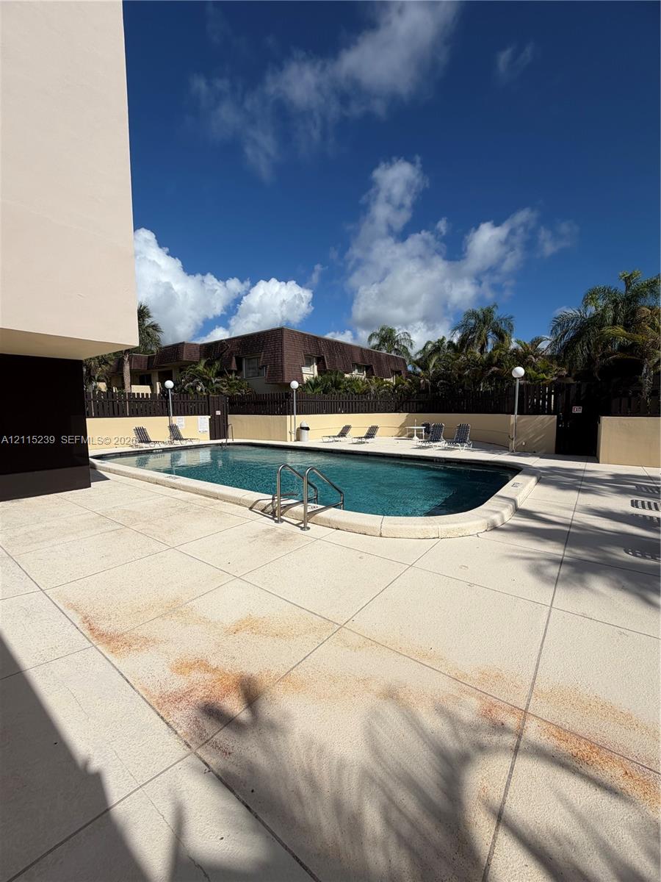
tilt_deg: -4.5
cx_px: 330
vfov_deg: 102.1
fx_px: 356
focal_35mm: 14
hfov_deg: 85.7
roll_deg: +0.2
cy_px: 441
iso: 20
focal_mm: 2.22
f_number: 2.2
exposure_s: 1/2237
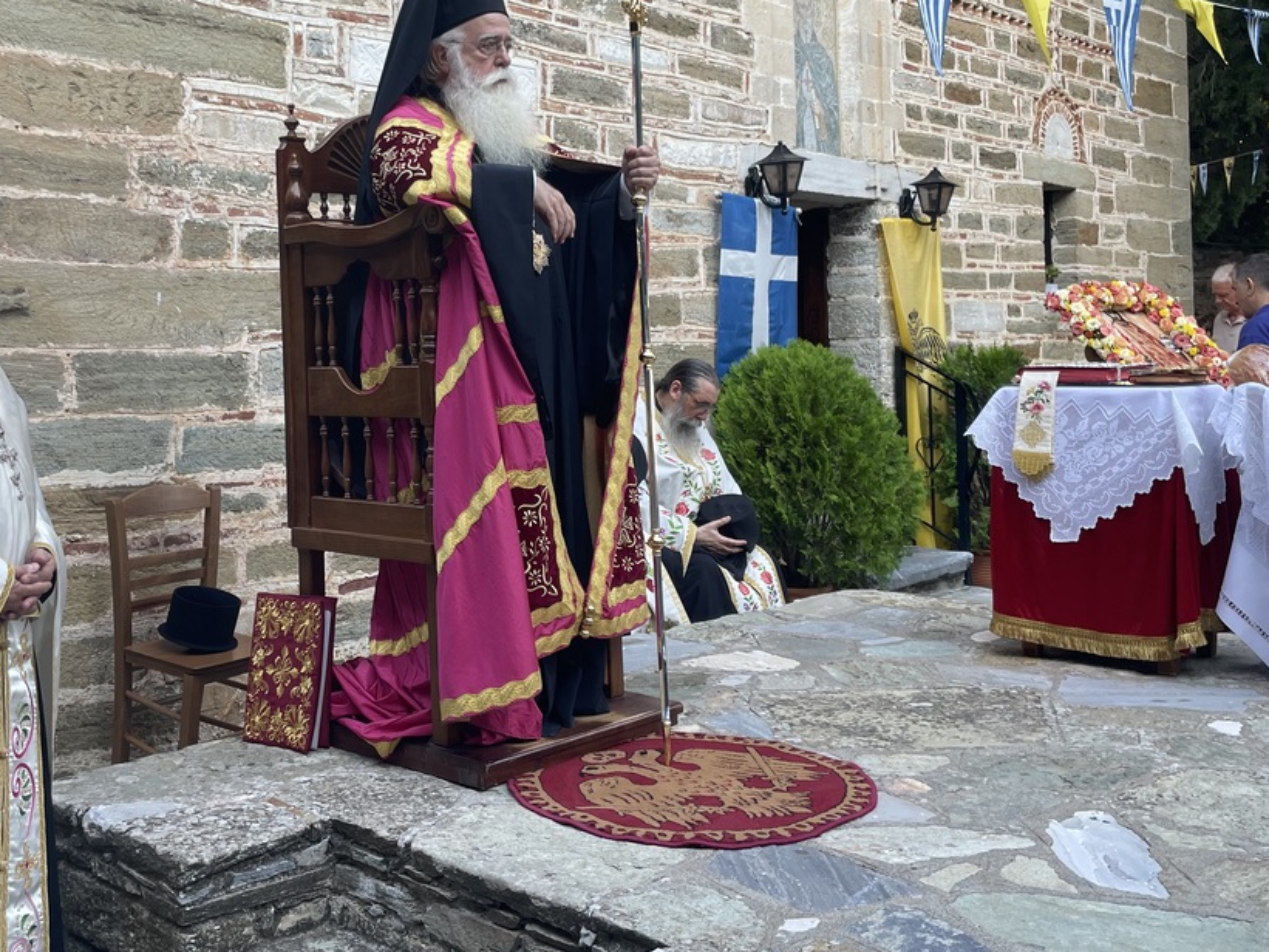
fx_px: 1393
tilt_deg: +1.6
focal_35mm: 38
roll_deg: +0.9
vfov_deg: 37.3
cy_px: 311
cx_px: 468
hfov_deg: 48.5
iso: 40
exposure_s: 1/121
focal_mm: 4.2
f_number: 1.6
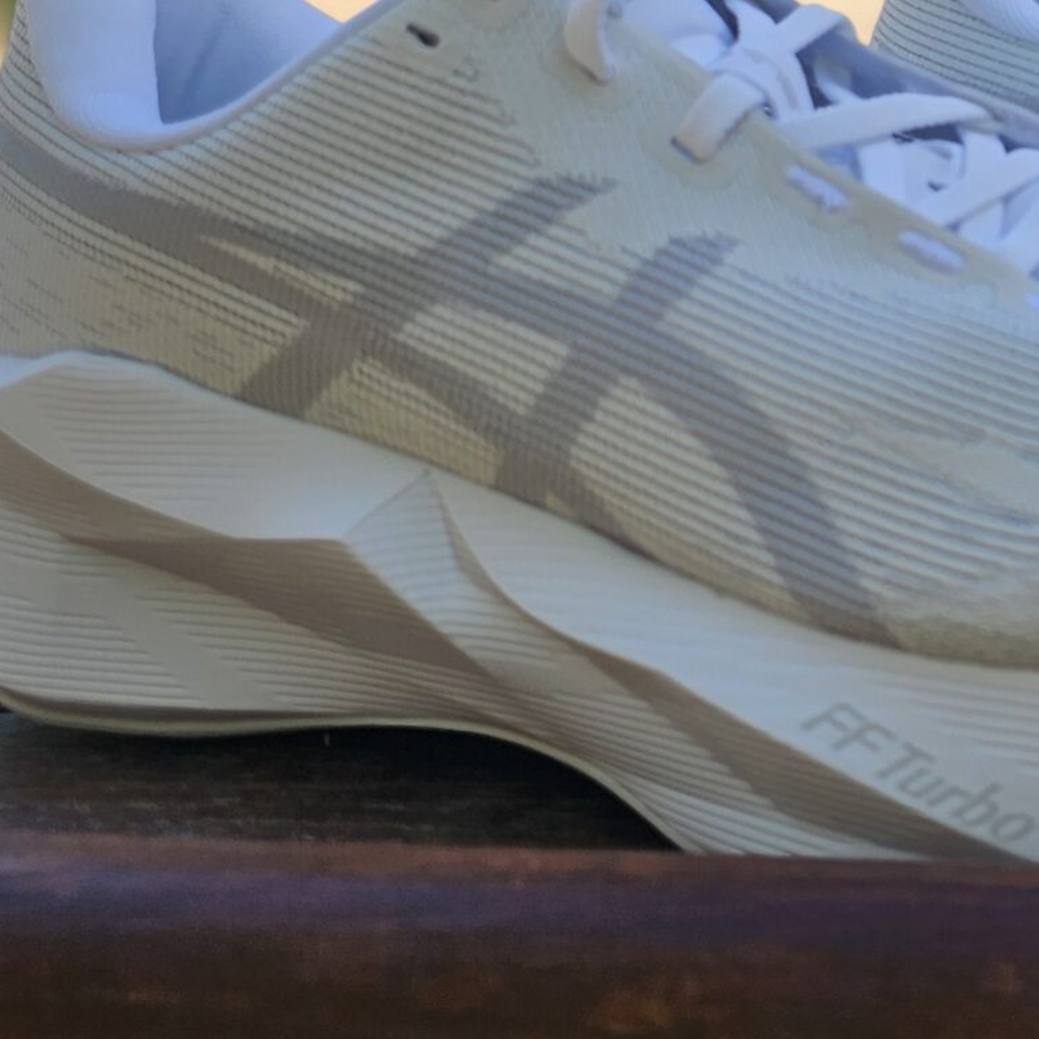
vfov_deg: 24.3
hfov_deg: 23.7
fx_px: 2309
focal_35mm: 68
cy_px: 10
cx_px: 1156
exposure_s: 1/265
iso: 10
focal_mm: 6.3
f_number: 1.7
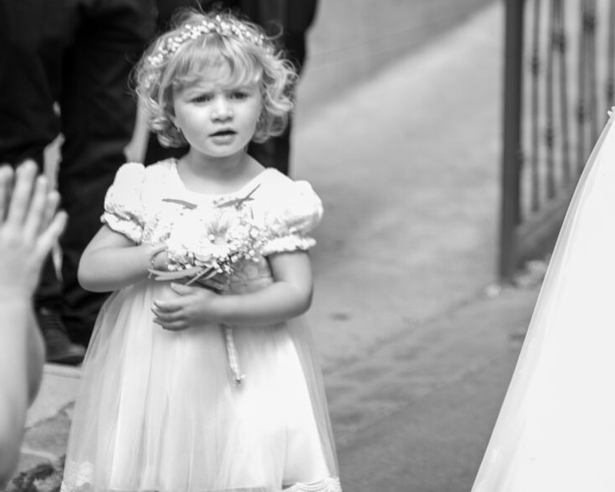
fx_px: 2968
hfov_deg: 11.6
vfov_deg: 9.3
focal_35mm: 163
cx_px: 756
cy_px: -211
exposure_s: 1/250
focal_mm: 50
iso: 50
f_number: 2
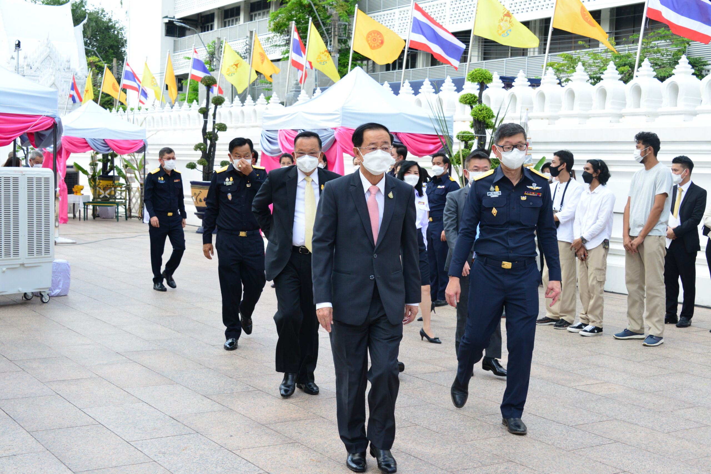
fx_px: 948
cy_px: 237
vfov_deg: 28.1
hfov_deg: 41.1
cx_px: 356
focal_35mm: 48
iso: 1250
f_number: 9
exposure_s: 1/320
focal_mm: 48
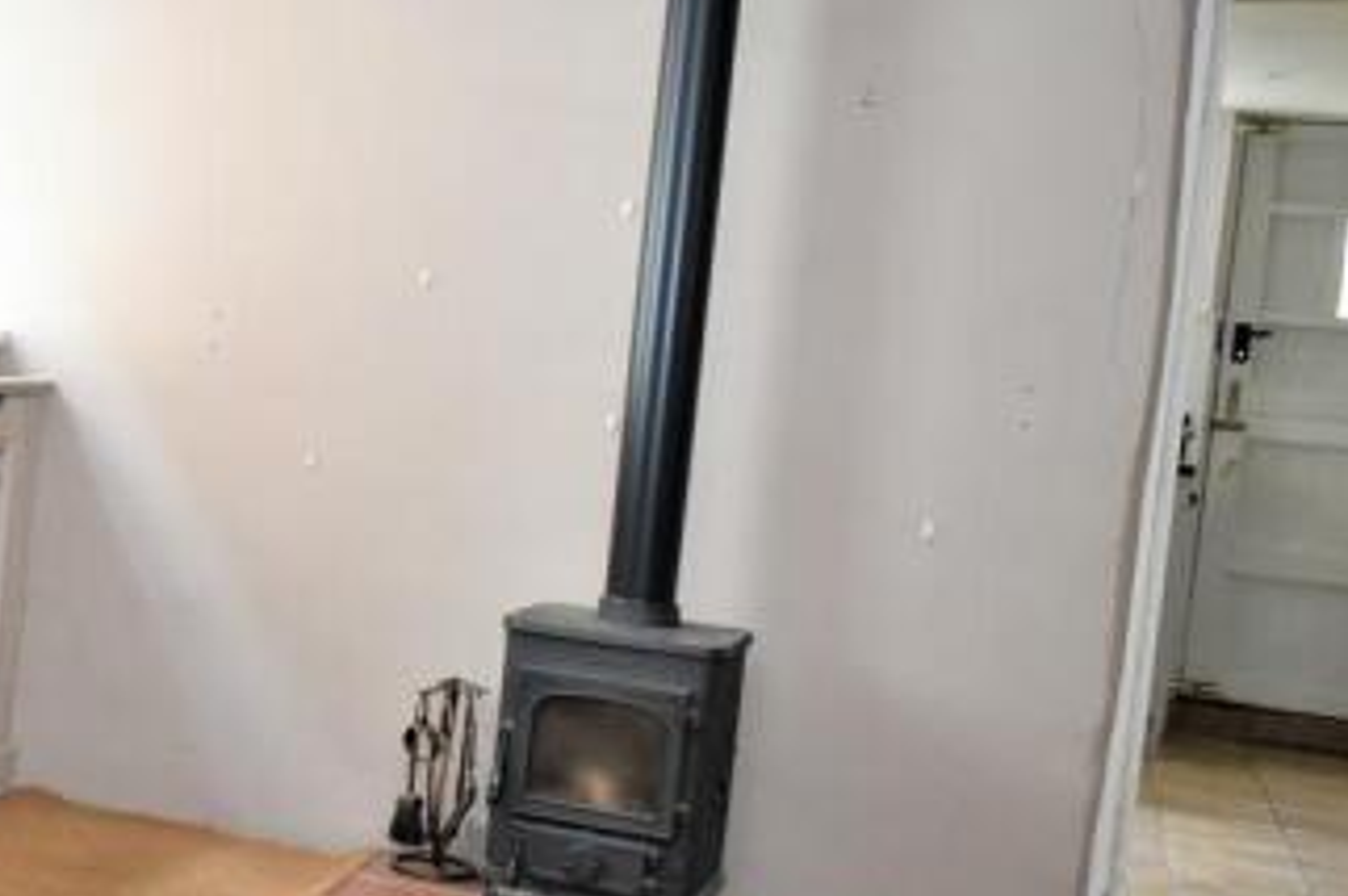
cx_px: 128
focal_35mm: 55
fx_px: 2057
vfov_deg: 24.6
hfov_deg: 34.2
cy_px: 442
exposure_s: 1/125
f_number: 3.5
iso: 2000
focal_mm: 18
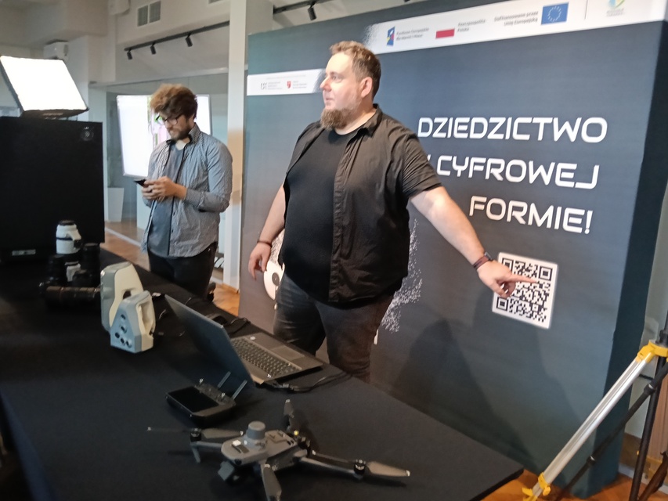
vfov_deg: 51.4
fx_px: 521
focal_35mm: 27
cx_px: 334
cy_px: 250
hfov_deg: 65.3
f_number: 1.8
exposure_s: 1/33.3
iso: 1000
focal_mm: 3.98
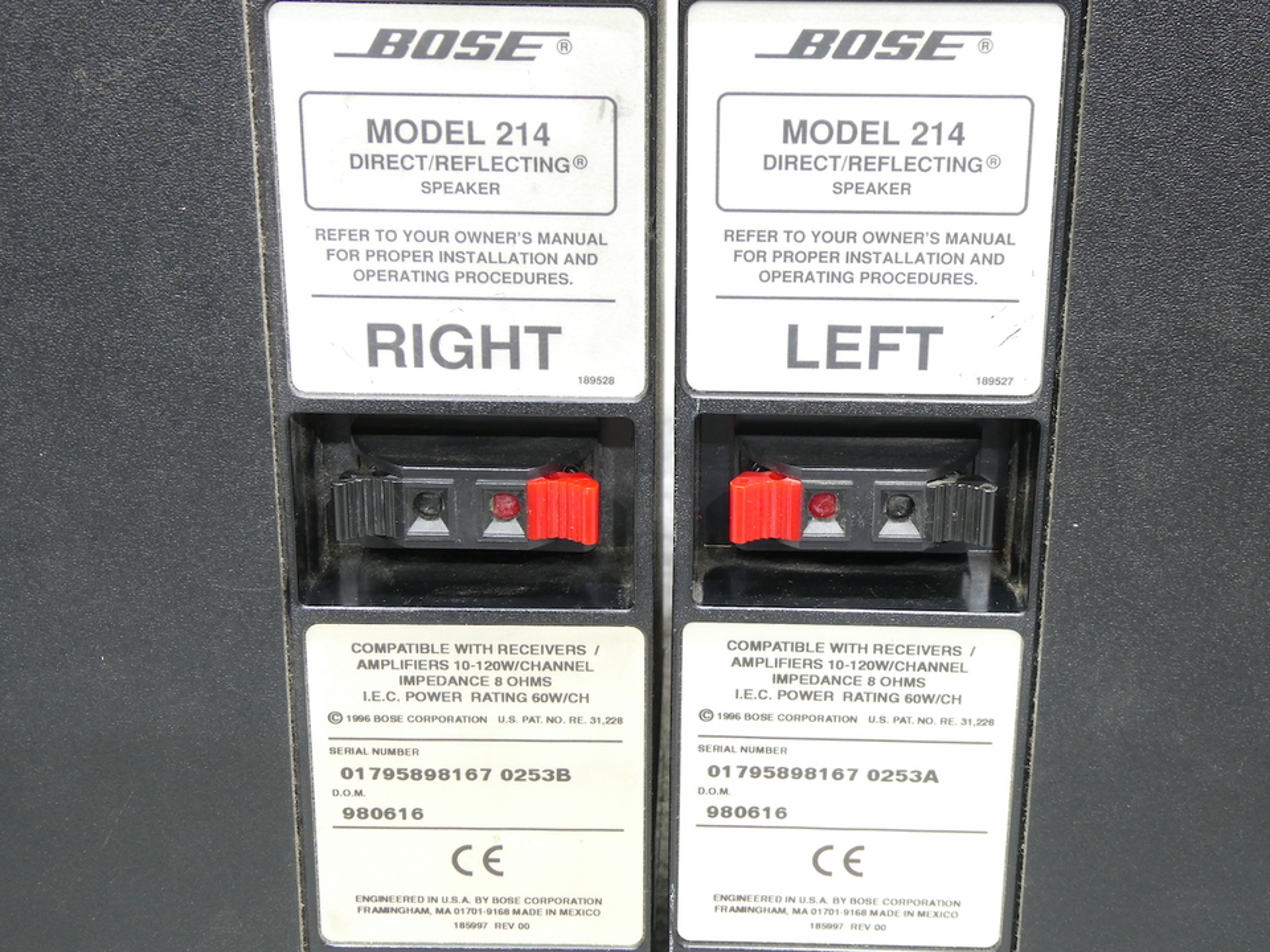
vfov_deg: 22.6
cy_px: 476
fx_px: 2385
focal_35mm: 65
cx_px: 635
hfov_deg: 29.8
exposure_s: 1/3.2
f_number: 4.4
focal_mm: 11.7
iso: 200
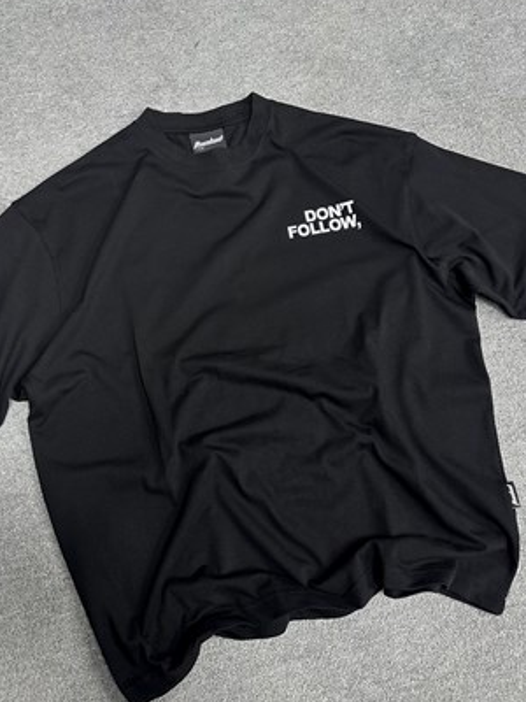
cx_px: 231
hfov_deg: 44.1
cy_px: 331
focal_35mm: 32
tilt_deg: -75.1
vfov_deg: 56.8
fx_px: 648
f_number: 1.78
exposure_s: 1/100
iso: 200
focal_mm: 6.86
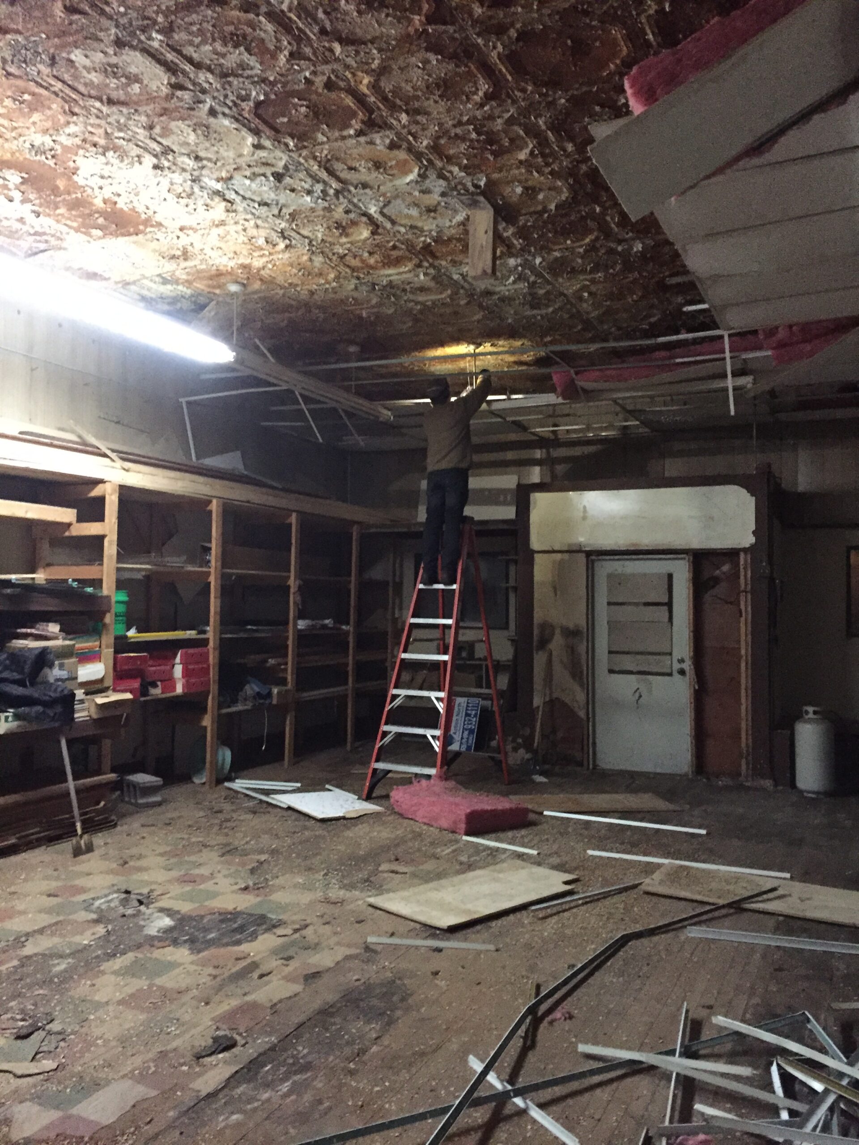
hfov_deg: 48.2
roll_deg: -0.2
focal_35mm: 29
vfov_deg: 61.7
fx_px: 960
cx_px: 430
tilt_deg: +2.4
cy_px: 572
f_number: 2.2
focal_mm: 4.15
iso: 400
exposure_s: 1/15
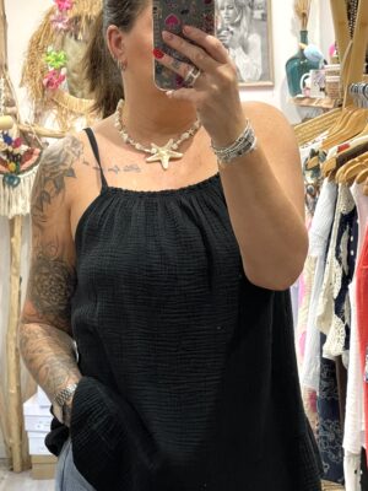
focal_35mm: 64
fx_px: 907
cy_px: 246
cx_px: 184
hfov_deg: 22.9
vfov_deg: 30.3
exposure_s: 1/50
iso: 250
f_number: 2.2
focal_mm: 7.5
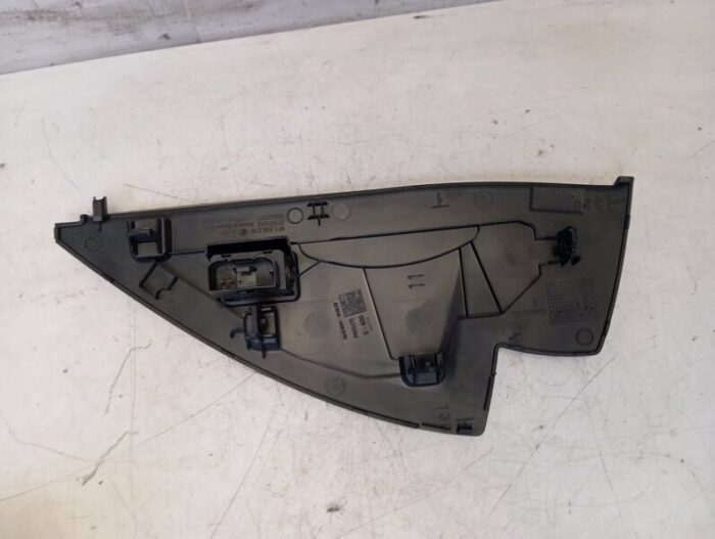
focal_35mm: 28
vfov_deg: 49.9
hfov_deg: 63.4
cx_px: 358
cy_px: 270
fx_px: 579
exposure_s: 1/33.3
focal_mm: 4.22
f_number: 1.8
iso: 461
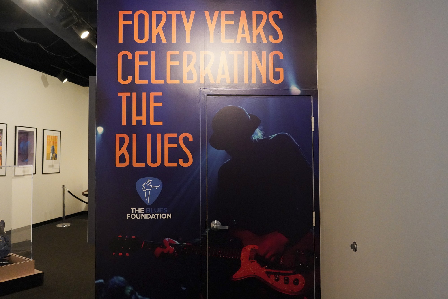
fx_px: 348
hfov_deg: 65.5
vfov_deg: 46.4
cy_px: 150
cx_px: 224
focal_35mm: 28
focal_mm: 28
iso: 8000
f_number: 7.1
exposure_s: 1/100
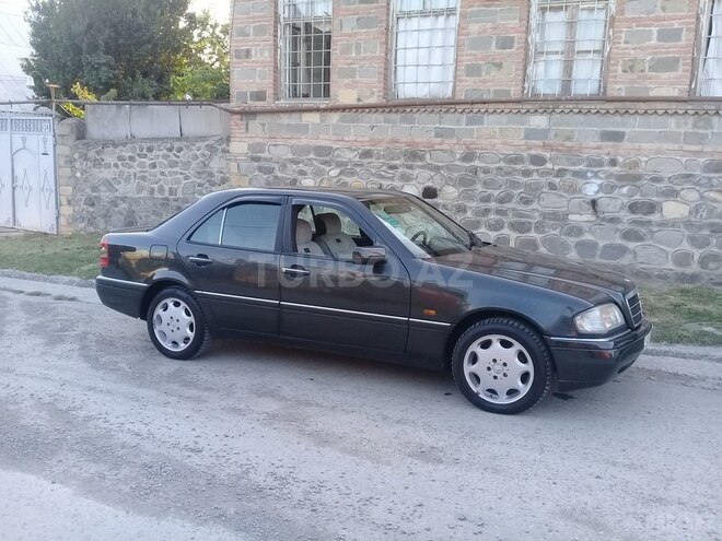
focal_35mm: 31
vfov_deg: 45.4
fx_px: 647
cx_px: 361
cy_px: 270
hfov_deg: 58.4
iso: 64
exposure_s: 1/100
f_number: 2.2
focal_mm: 3.3
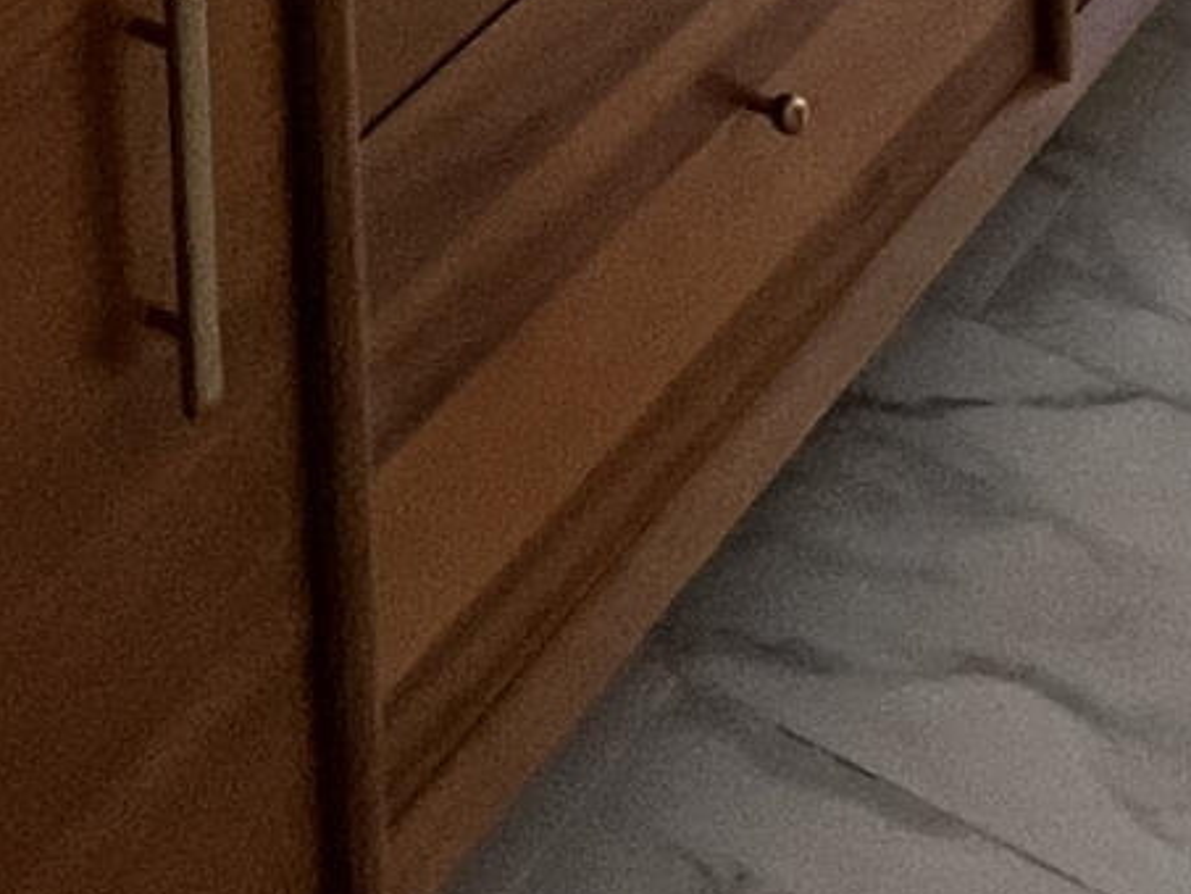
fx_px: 2960
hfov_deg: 22.6
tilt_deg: -9.8
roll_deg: +2.1
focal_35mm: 86
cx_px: 323
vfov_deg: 12.7
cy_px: -1349
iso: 200
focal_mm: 1.57
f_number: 1.8
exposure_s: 1/120
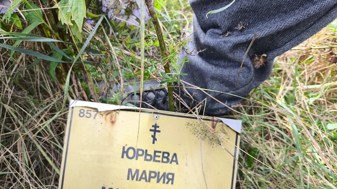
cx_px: 167
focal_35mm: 28
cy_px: 124
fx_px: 250
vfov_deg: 41.0
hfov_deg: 67.9
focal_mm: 4.71
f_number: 1.7
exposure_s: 1/50
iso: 80
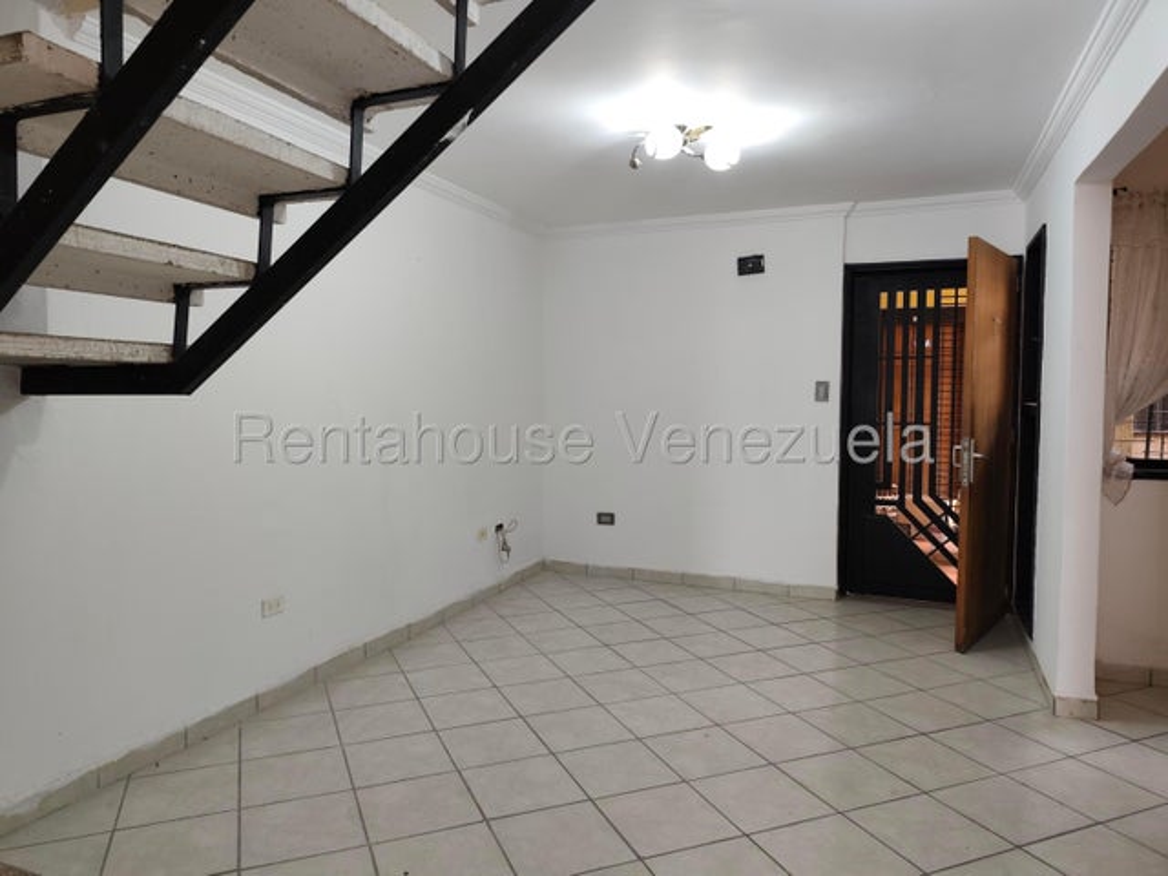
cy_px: 438
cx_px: 584
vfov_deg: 58.9
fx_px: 776
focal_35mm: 23
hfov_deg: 73.9
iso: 320
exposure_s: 1/54
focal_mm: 6.19
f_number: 1.65
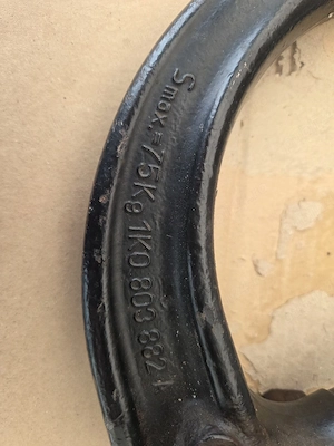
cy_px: 223
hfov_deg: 58.9
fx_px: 296
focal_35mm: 23
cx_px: 167
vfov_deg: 73.9
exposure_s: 1/182
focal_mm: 5.4
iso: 160
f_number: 1.8
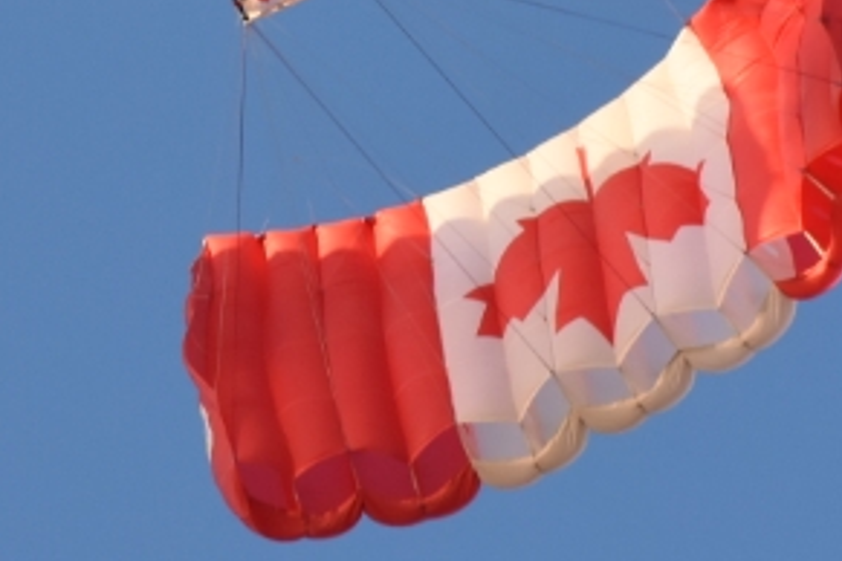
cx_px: 61
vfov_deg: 0.9
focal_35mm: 1583
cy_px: -275
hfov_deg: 1.3
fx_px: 37022
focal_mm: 300
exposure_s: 1/500
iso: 800
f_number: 8
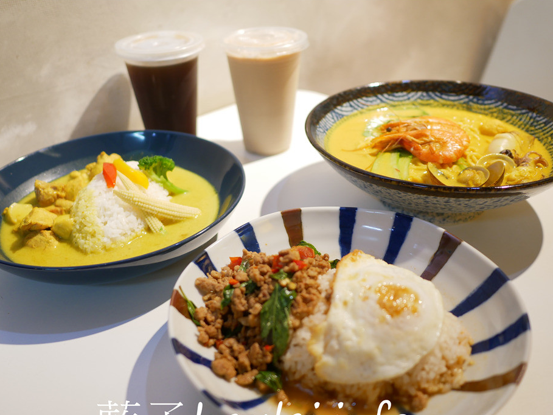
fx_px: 527
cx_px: 259
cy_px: 225
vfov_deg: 42.9
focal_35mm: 33
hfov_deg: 55.3
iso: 250
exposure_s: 1/60
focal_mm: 15
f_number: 1.7
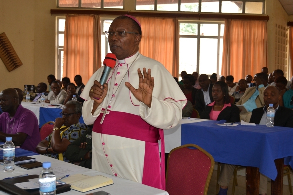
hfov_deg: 49.5
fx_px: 317
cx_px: 146
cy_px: 98
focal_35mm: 39
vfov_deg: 34.2
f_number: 4
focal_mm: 26
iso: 400
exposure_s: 1/100
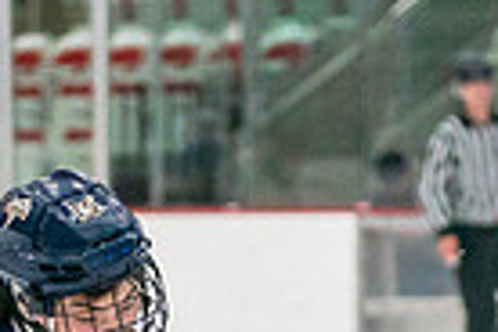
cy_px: 669
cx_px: 40
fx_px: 7124
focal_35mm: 515
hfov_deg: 4.0
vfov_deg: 2.7
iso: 3200
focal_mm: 86
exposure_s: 1/1250
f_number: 2.8
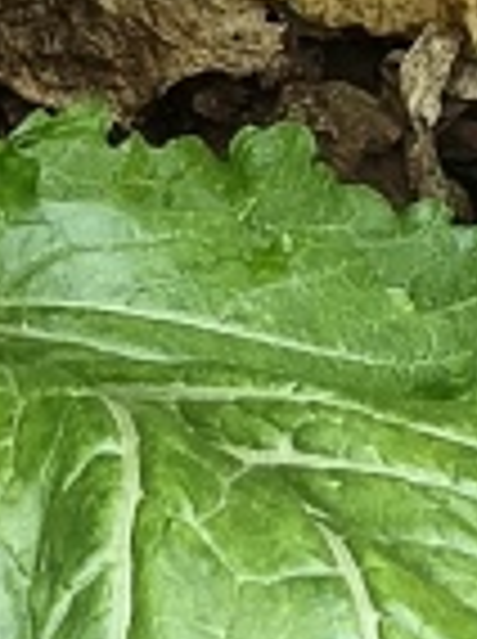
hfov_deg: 6.8
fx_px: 3741
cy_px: -353
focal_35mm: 203
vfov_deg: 9.5
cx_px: -783
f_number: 1.8
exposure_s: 1/100
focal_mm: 3.61
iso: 50
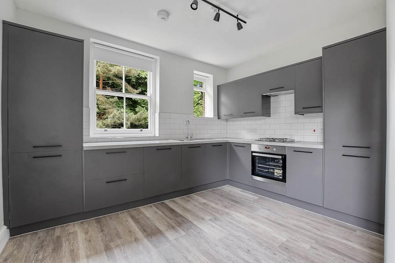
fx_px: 165
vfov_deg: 77.3
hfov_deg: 100.4
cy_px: 132
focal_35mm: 15
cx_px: 198
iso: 200
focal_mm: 10
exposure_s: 1/2
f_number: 8
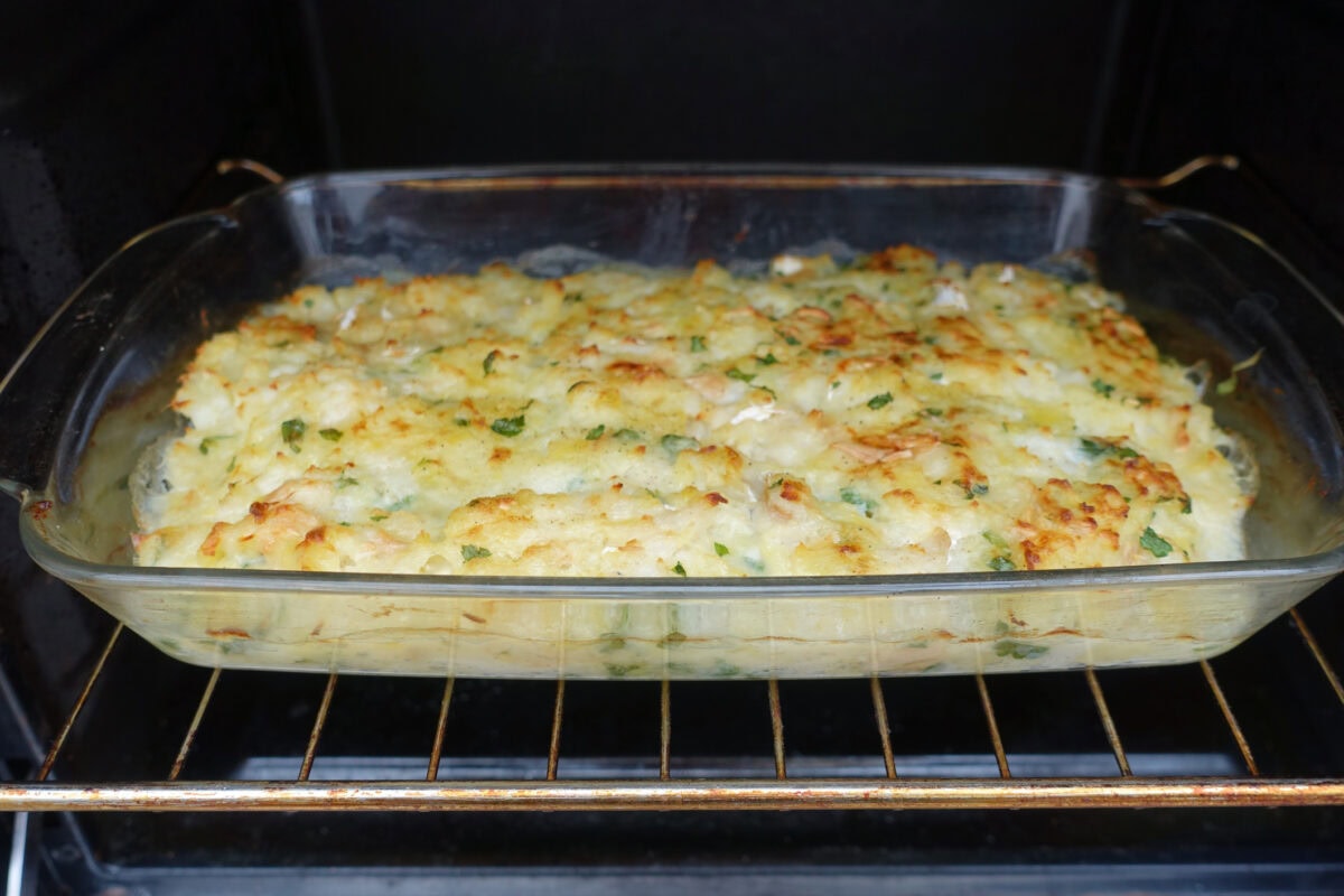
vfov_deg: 42.3
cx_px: 672
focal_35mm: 31
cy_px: 448
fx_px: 1157
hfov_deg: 60.3
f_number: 3.2
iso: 125
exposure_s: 1/80
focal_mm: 11.4
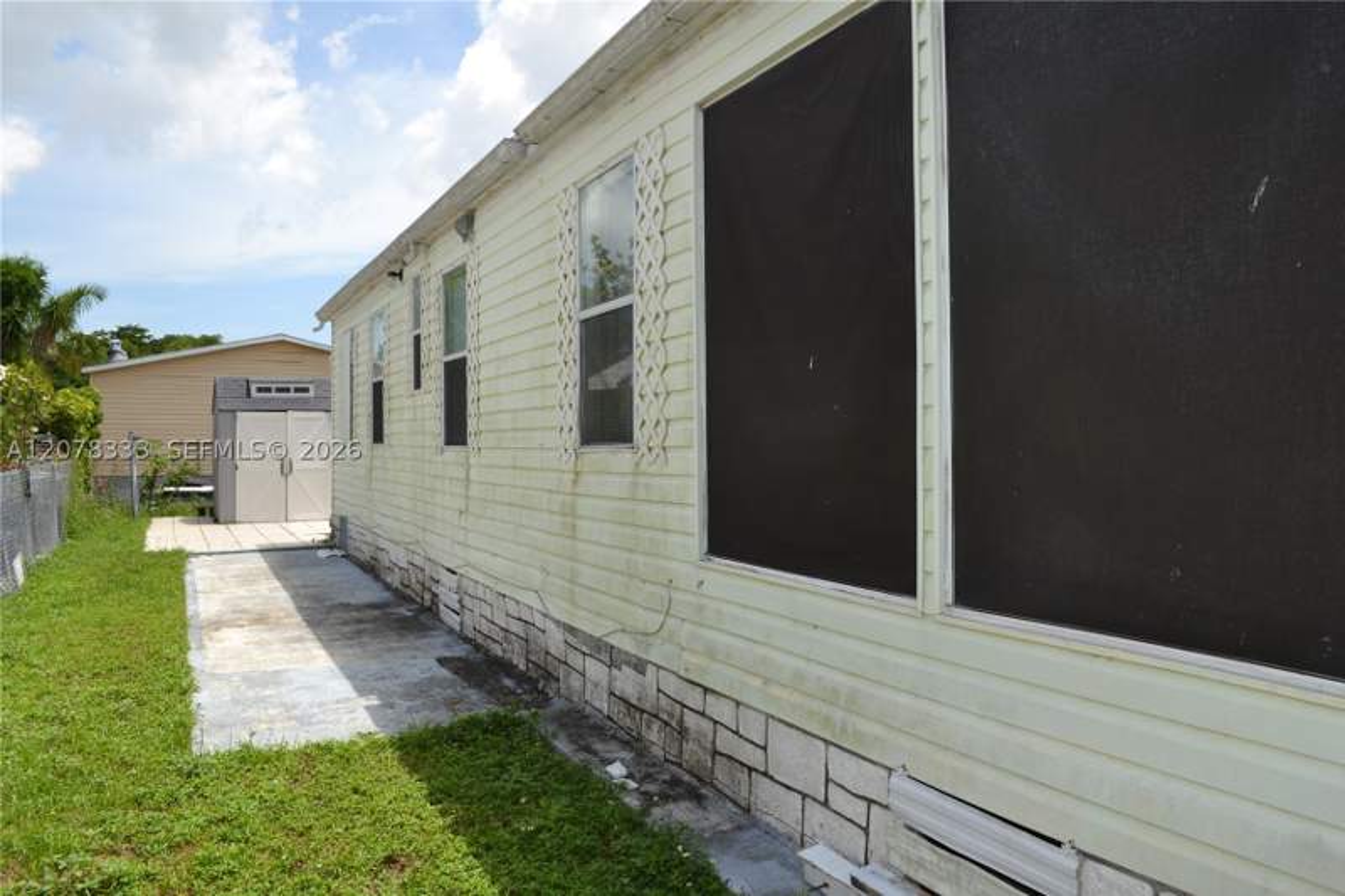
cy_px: 448
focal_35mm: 27
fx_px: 1008
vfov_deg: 47.9
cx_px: 672
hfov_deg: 67.4
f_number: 8
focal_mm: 18
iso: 100
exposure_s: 1/200
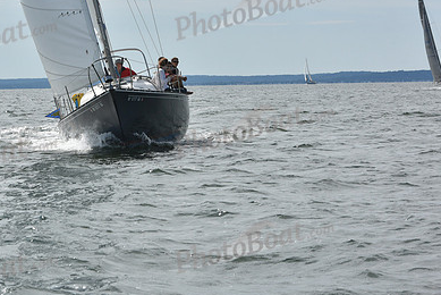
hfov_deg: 13.7
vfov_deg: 9.2
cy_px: 86
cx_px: 117
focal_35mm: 149
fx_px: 1827
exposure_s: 1/1000
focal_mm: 100
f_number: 13
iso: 320
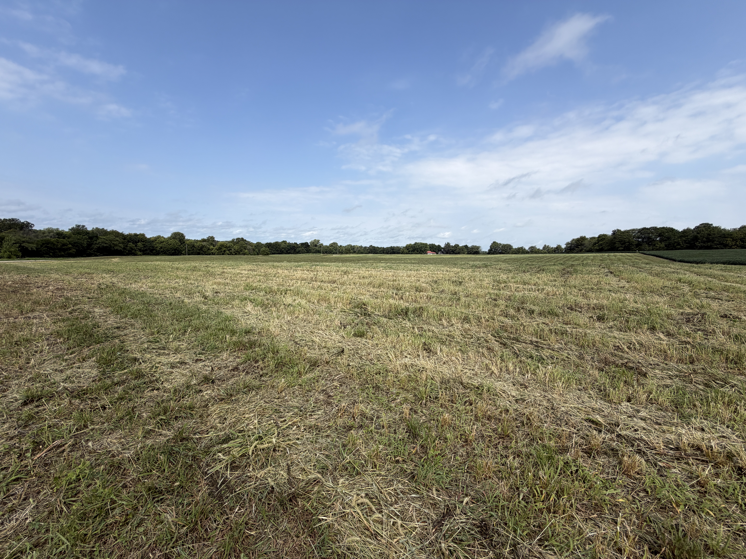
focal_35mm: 14
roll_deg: -1.0
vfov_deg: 85.7
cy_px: 280
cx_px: 373
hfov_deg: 102.1
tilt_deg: -6.1
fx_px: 302
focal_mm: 2.22
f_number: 2.2
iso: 20
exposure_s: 1/1050
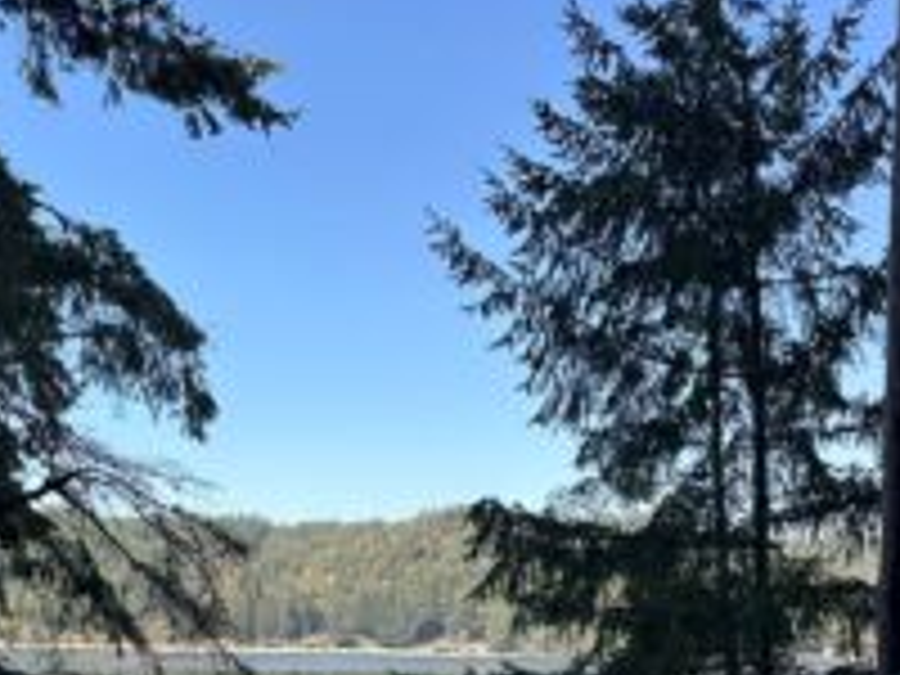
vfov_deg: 29.2
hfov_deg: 39.0
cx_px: 274
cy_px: 590
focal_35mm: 48
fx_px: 1248
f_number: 1.78
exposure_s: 1/1779
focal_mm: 6.86
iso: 80
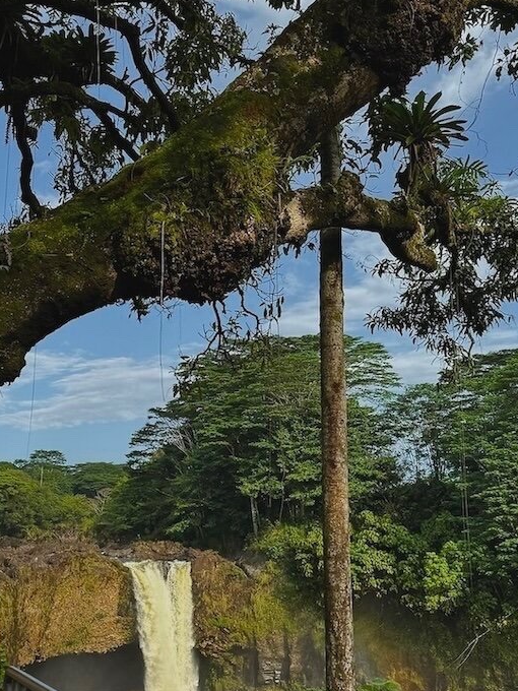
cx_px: 152
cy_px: 423
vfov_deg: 46.5
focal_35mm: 40
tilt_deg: +8.8
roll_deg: +1.0
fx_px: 798
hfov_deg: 35.4
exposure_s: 1/1637
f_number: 1.78
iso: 80
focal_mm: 6.76
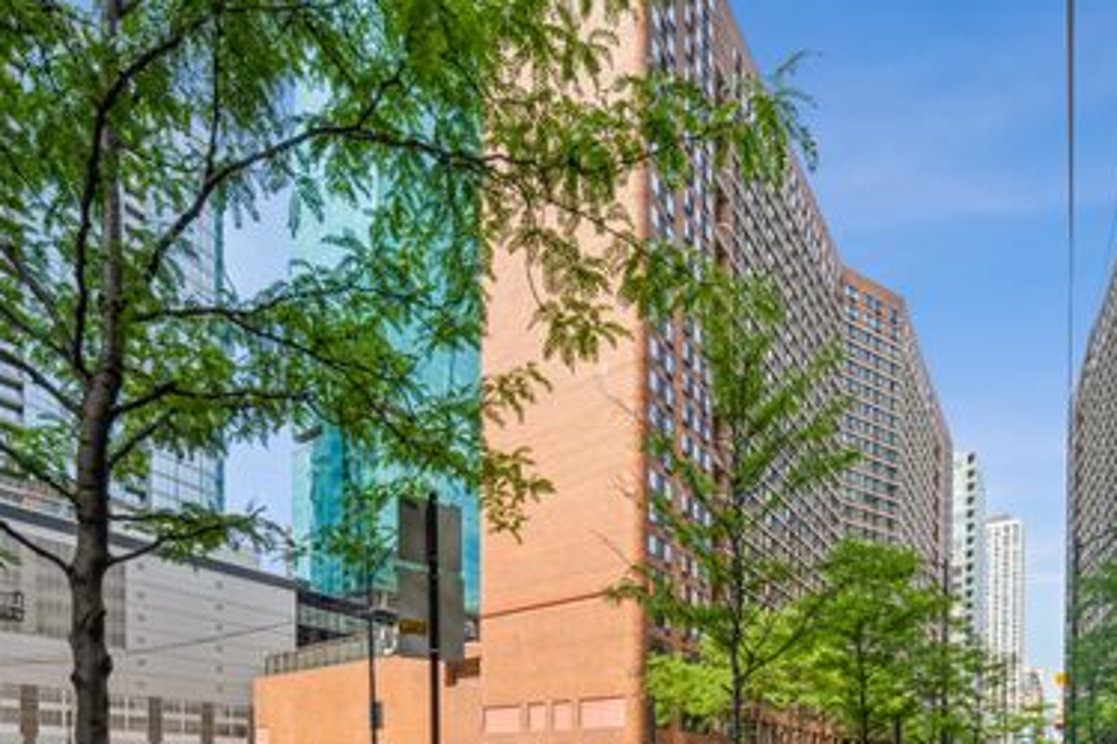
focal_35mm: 20
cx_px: 637
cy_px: 307
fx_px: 621
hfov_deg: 83.5
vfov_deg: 61.5
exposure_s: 1/30
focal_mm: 15
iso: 100
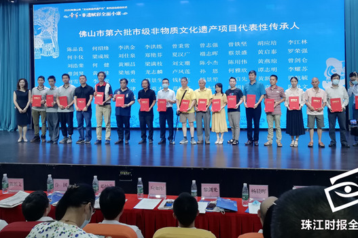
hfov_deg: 58.6
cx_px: 197
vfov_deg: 40.8
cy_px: 88
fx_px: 318
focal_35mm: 32
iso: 125
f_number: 1.8
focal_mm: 3.83
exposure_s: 1/50
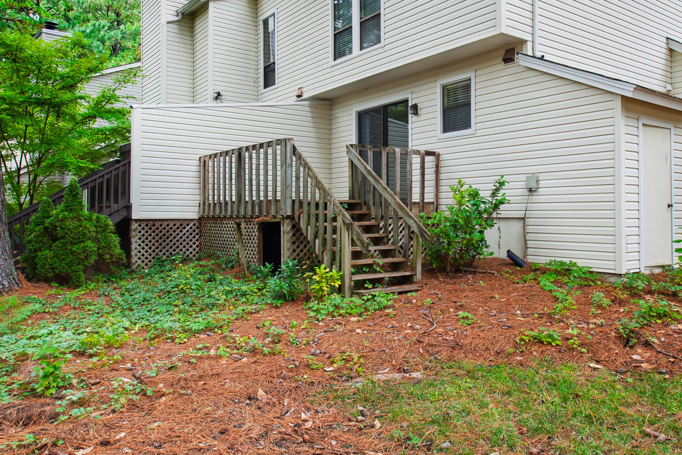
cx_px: 408
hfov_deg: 64.9
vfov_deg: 46.3
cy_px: 193
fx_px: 530
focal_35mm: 28
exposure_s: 1/13
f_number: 8
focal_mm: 10
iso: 100
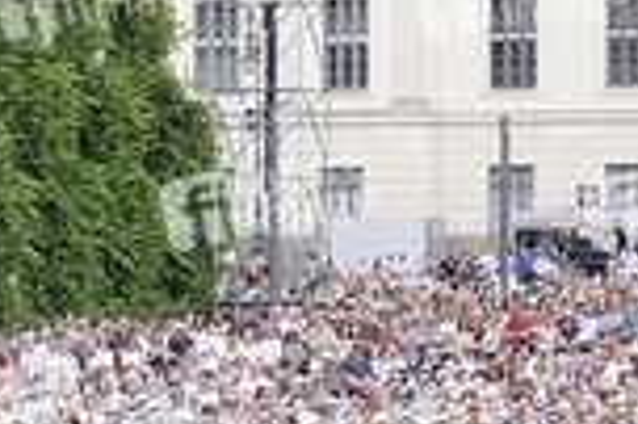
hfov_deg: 7.0
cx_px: -262
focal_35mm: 291
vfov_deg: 4.7
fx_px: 5152
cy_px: 516
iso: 100
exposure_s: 1/160
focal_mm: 36
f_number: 5.6
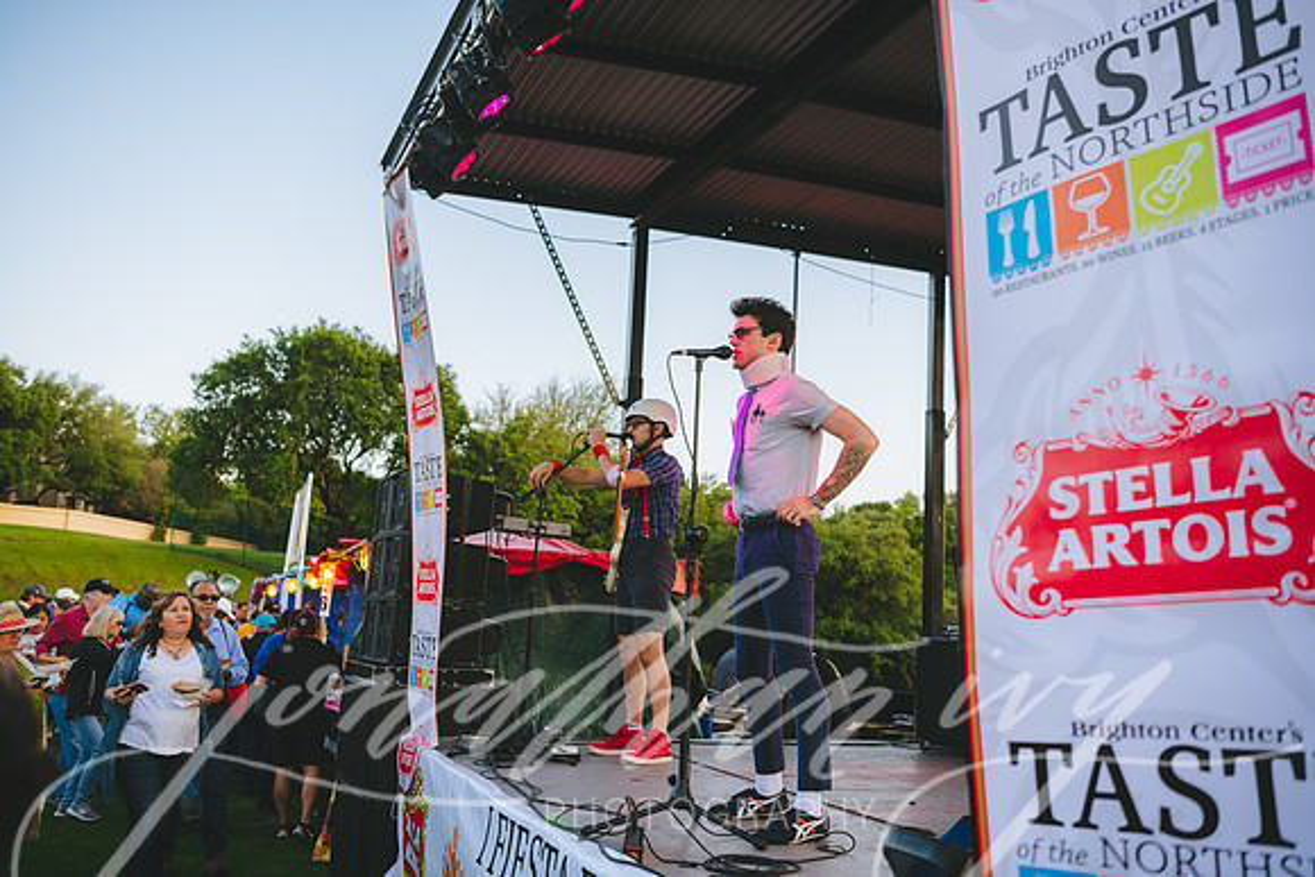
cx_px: 658
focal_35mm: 34
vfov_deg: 38.9
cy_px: 438
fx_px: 1242
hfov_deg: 55.8
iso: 64
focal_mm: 34
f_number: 3.5
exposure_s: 1/160
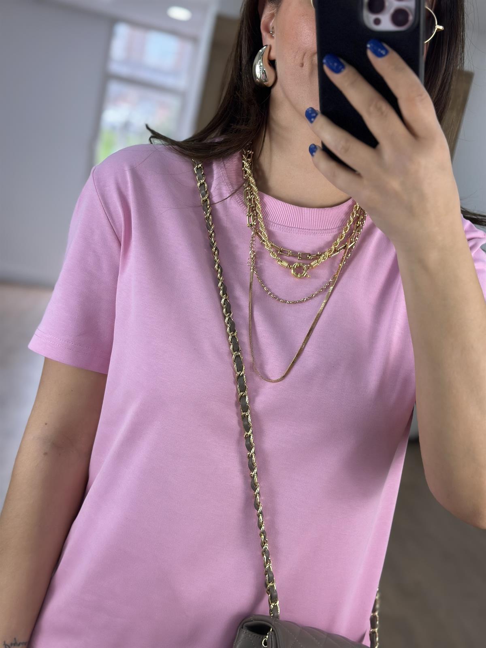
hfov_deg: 30.3
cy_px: 324
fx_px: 899
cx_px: 243
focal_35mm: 48
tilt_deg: -30.4
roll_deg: -10.3
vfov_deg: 39.7
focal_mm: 6.86
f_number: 1.78
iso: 80
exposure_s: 1/251
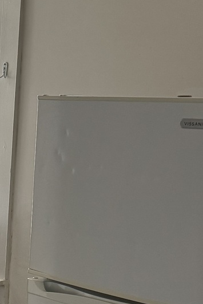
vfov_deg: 18.6
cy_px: 268
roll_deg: -1.7
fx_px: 914
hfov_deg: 12.2
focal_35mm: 108
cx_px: -82
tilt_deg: -11.6
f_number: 1.78
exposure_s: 1/120
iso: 200
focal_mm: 6.76
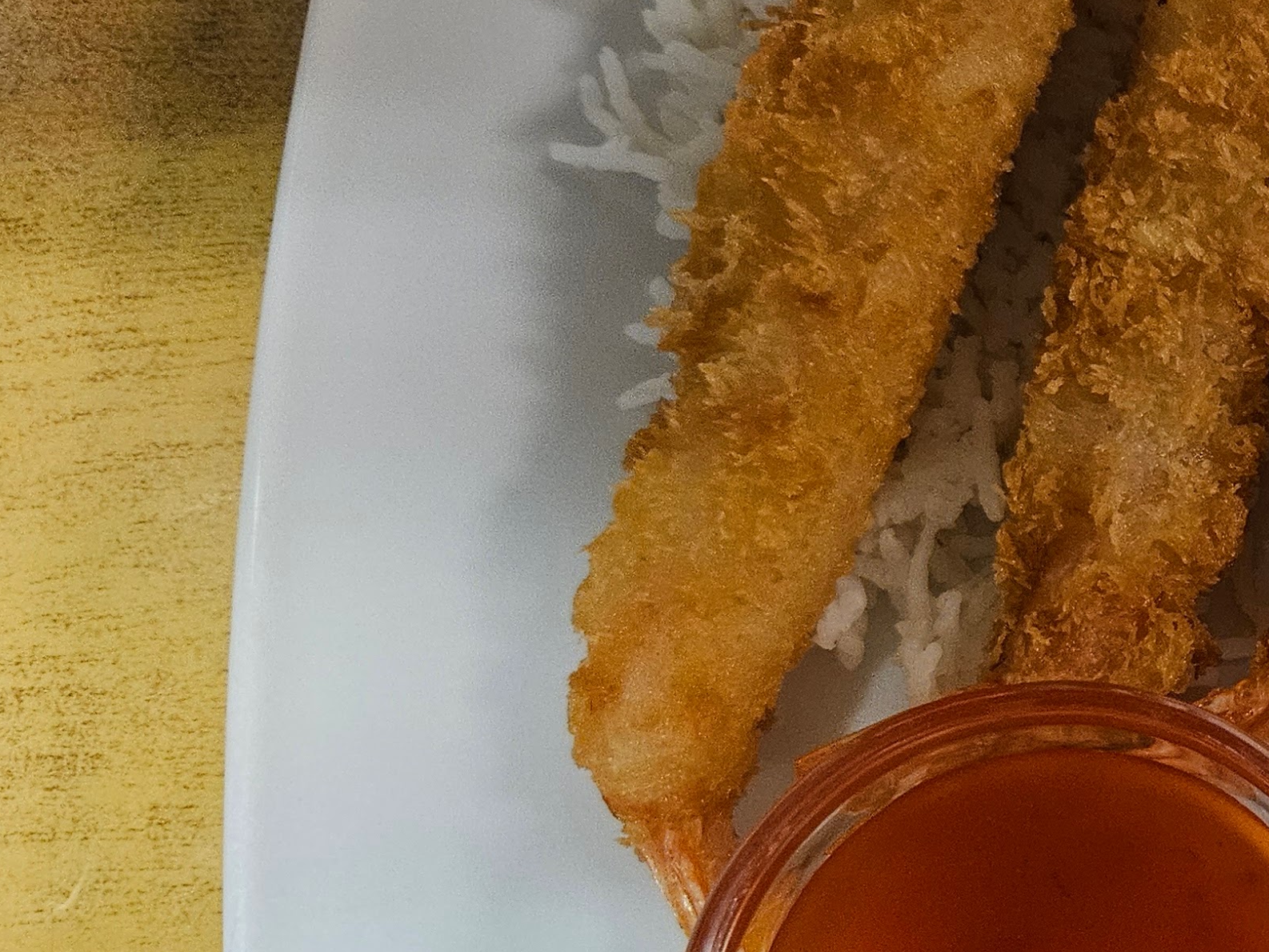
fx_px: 2127
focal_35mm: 58
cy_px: 657
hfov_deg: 29.5
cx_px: 1443
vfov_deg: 25.1
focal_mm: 5.4
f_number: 1.8
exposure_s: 1/100
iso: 640
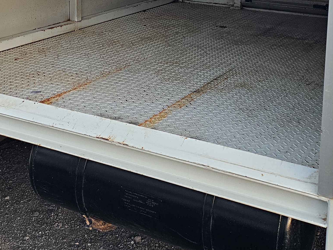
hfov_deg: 32.2
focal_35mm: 60
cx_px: 165
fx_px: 577
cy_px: 1
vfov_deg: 23.4
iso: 250
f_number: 1.7
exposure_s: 1/120
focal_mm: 6.3
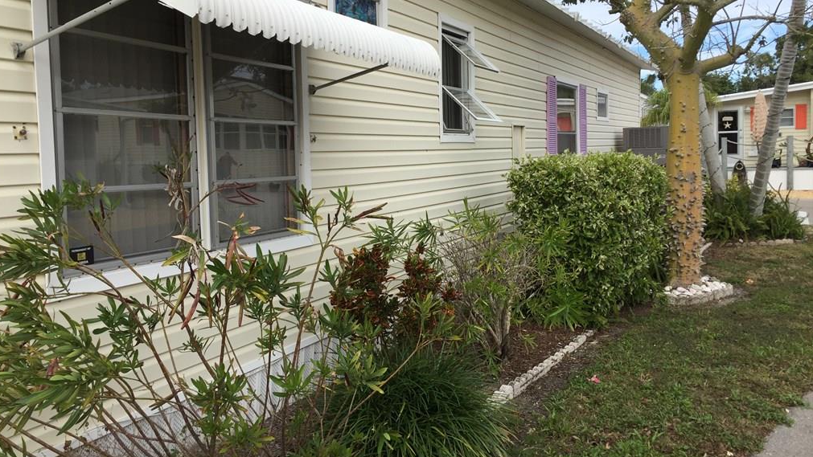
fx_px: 690
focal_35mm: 32
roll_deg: +1.0
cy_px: 192
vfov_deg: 36.6
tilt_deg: -3.5
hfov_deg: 61.0
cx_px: 403
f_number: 2.2
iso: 32
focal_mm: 4.15
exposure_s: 1/1236
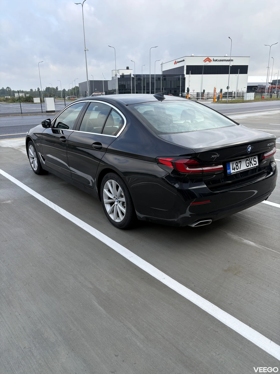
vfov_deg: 67.3
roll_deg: -1.2
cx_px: 140
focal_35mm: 26
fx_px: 280
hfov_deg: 53.1
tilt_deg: -18.1
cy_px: 187
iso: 50
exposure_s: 1/895
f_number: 1.6
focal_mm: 5.96
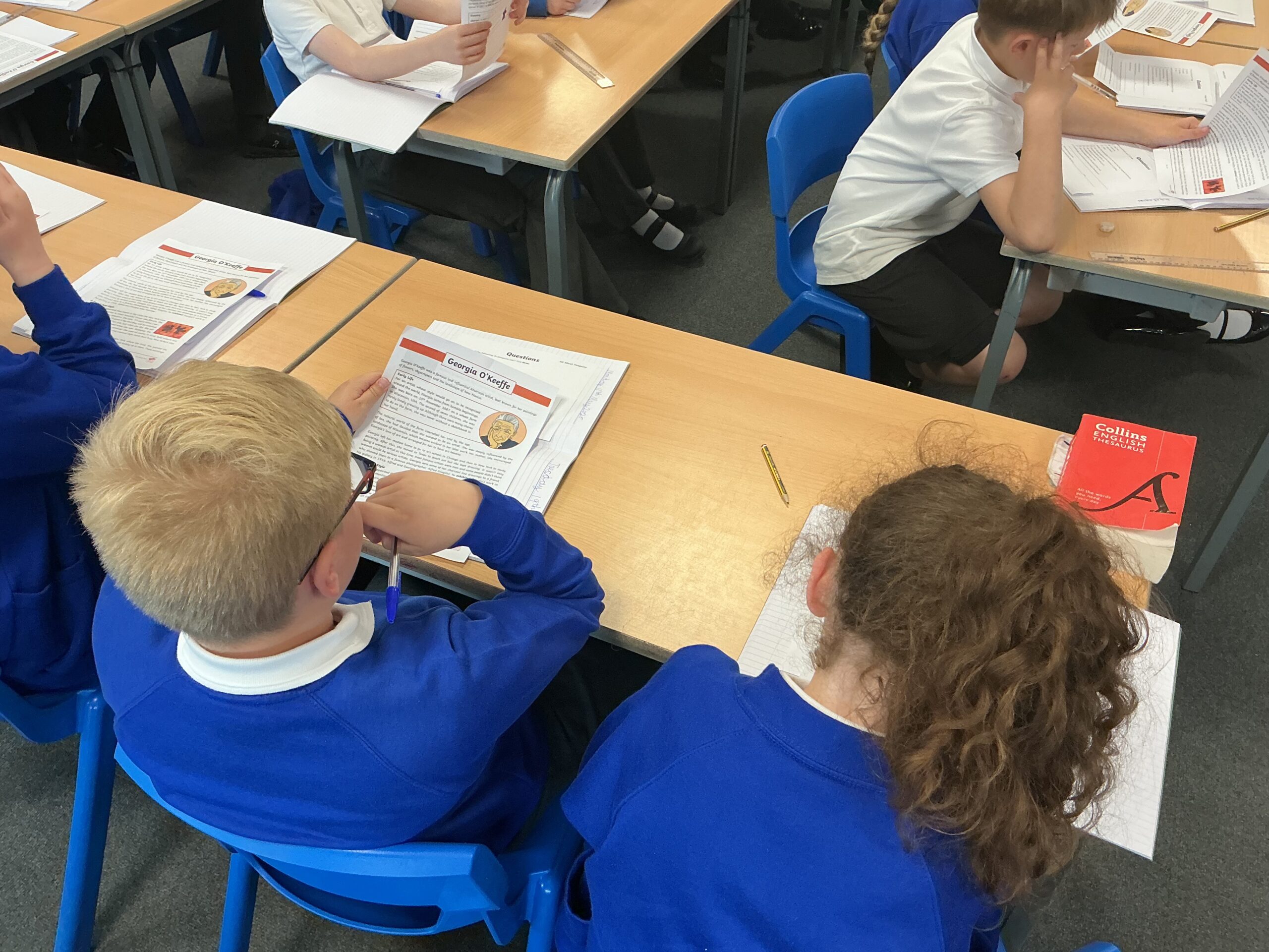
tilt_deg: -42.7
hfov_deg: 61.7
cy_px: 476
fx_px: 1063
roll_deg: -2.1
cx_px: 634
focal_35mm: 29
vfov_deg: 48.2
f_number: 1.8
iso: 80
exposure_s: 1/60
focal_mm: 3
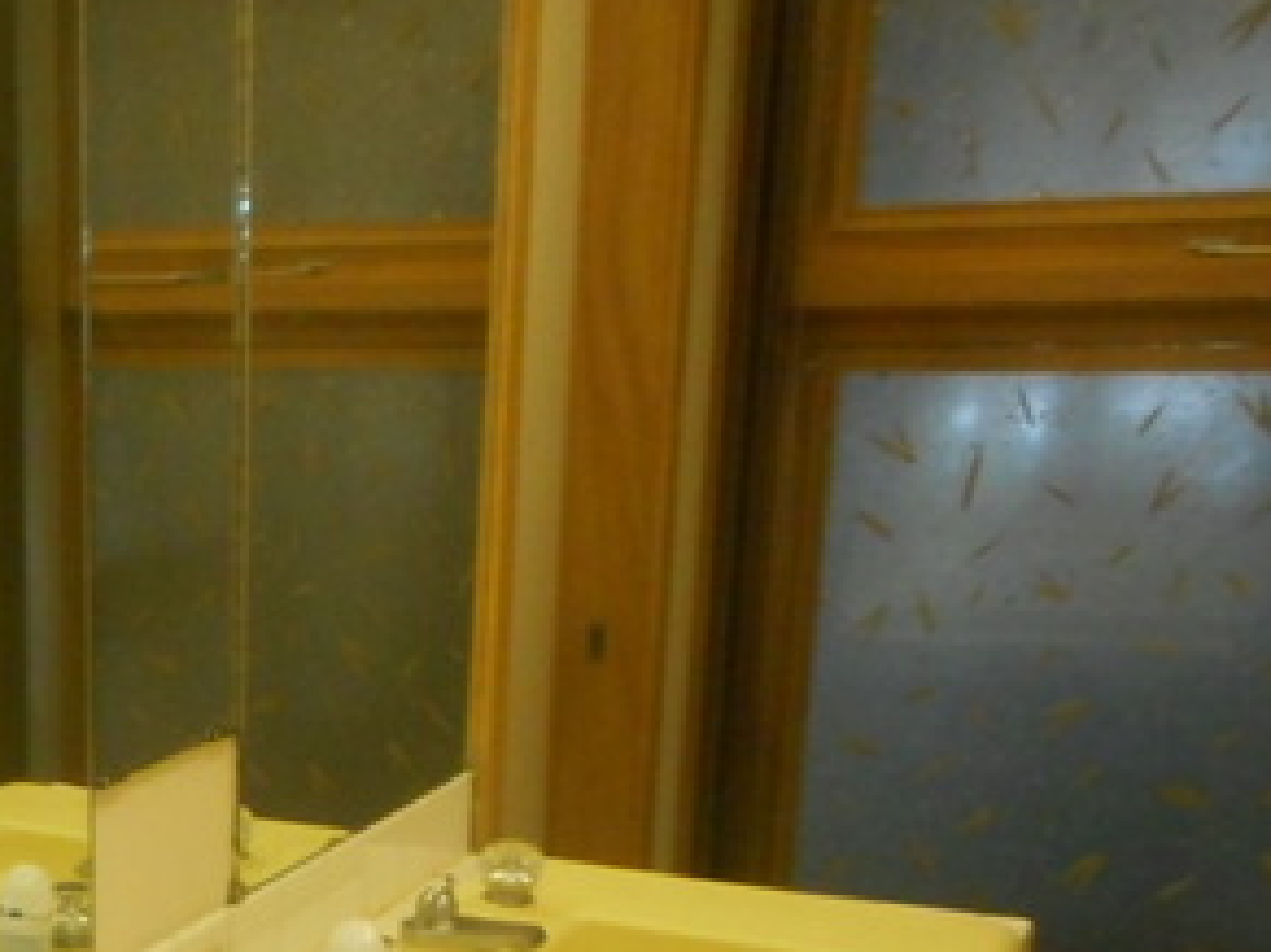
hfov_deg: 32.1
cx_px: -9
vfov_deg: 25.2
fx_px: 2019
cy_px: 965
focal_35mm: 55
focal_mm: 4.5
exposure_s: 1/25
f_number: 3.7
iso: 640
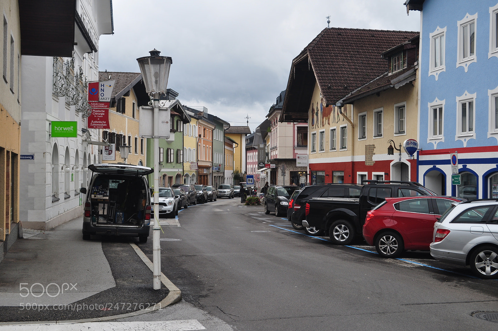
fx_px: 622
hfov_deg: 43.6
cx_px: 249
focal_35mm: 45
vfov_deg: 29.8
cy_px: 166
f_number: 8
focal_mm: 30
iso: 200
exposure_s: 1/60
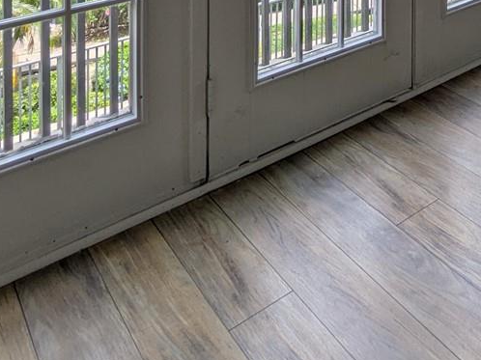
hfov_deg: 40.3
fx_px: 625
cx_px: 388
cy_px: -213
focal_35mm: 45
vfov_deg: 23.7
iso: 52
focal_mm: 1.83
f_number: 2.2
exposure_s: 1/1553
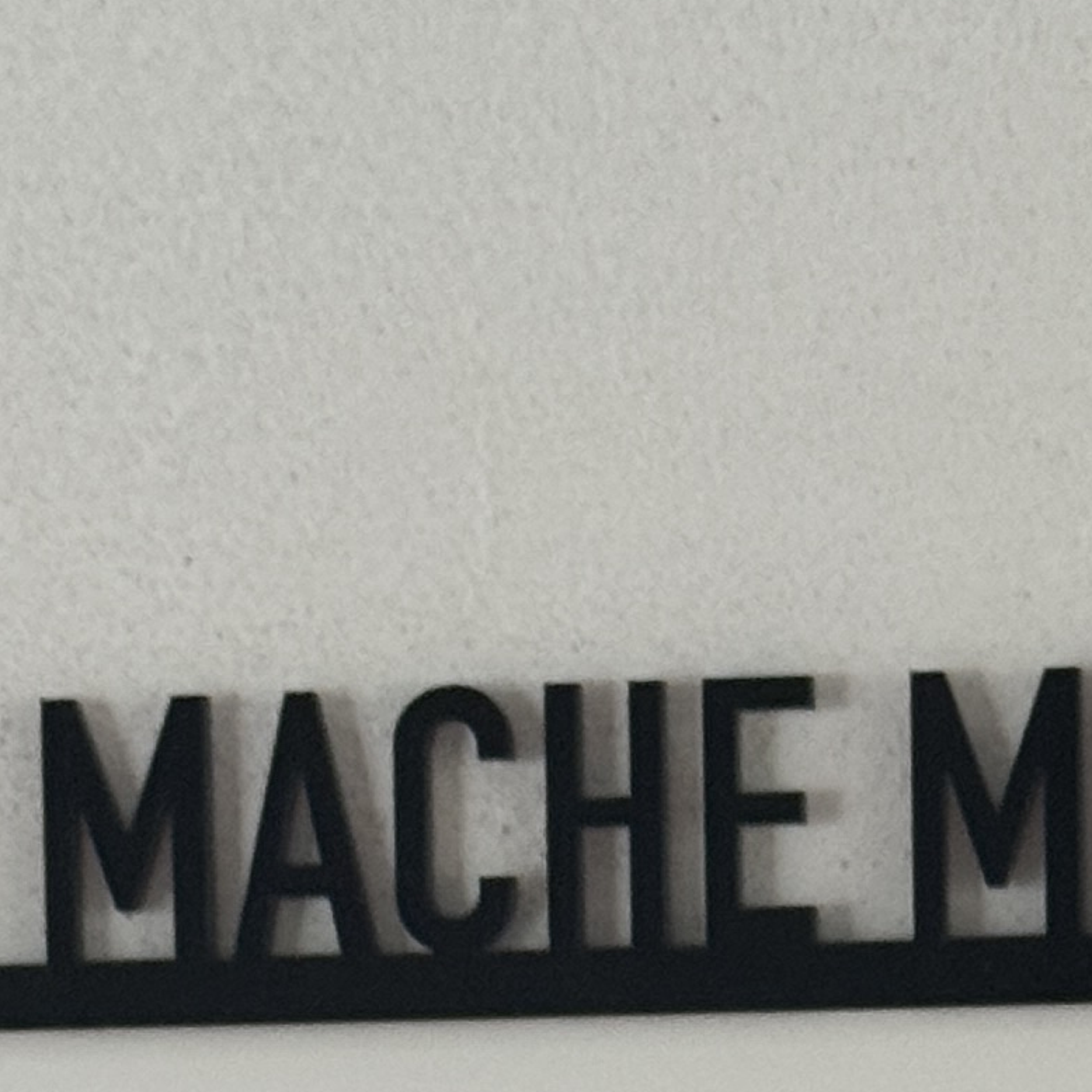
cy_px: 1843
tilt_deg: -1.5
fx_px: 7852
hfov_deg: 7.9
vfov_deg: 7.7
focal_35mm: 220
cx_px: 794
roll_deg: +0.7
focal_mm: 6.76
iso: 160
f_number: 1.78
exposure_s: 1/60
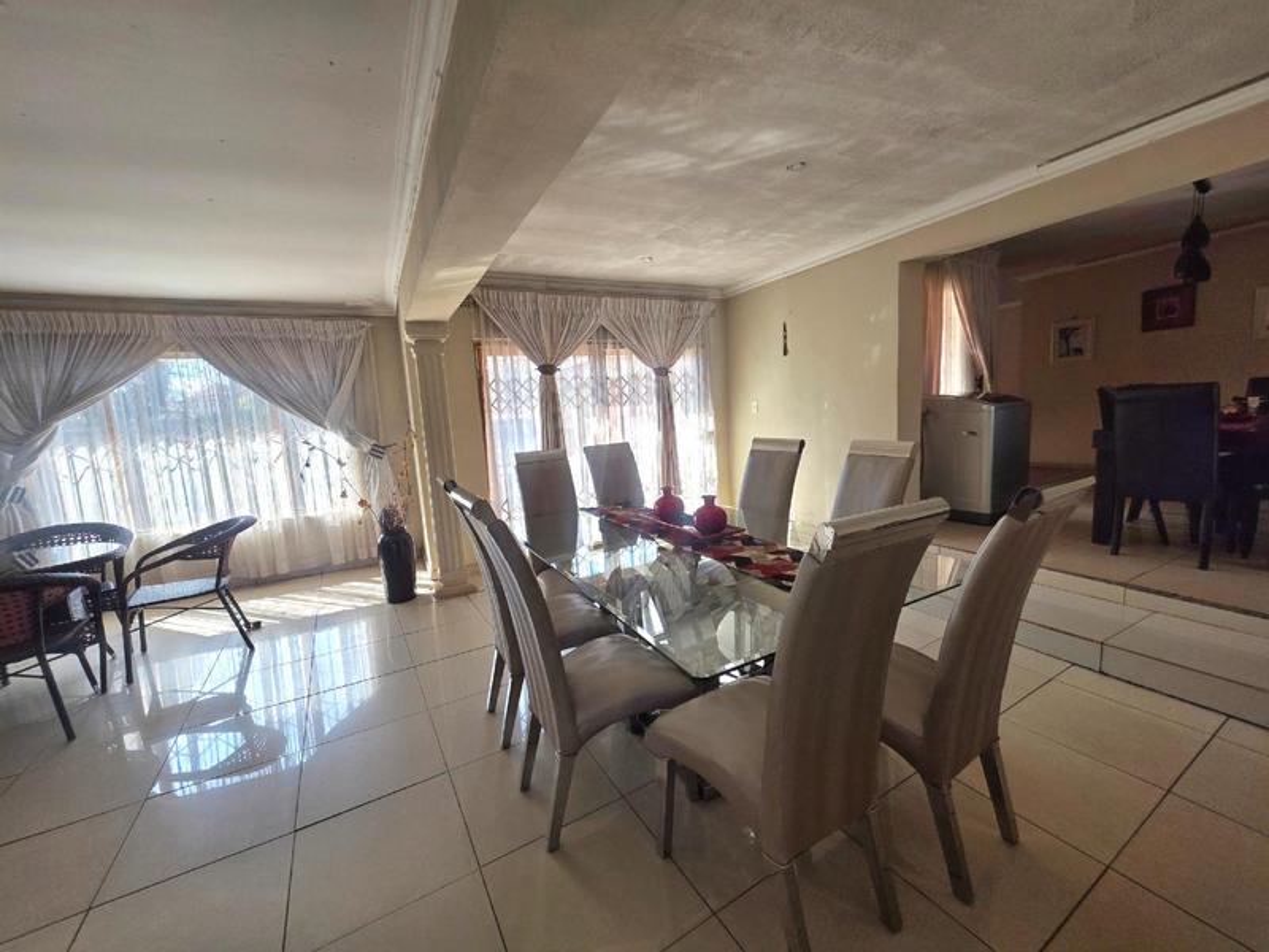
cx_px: 634
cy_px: 476
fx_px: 477
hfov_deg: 106.2
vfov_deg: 89.9
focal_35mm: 13
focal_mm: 2.2
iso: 50
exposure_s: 1/101
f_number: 1.9
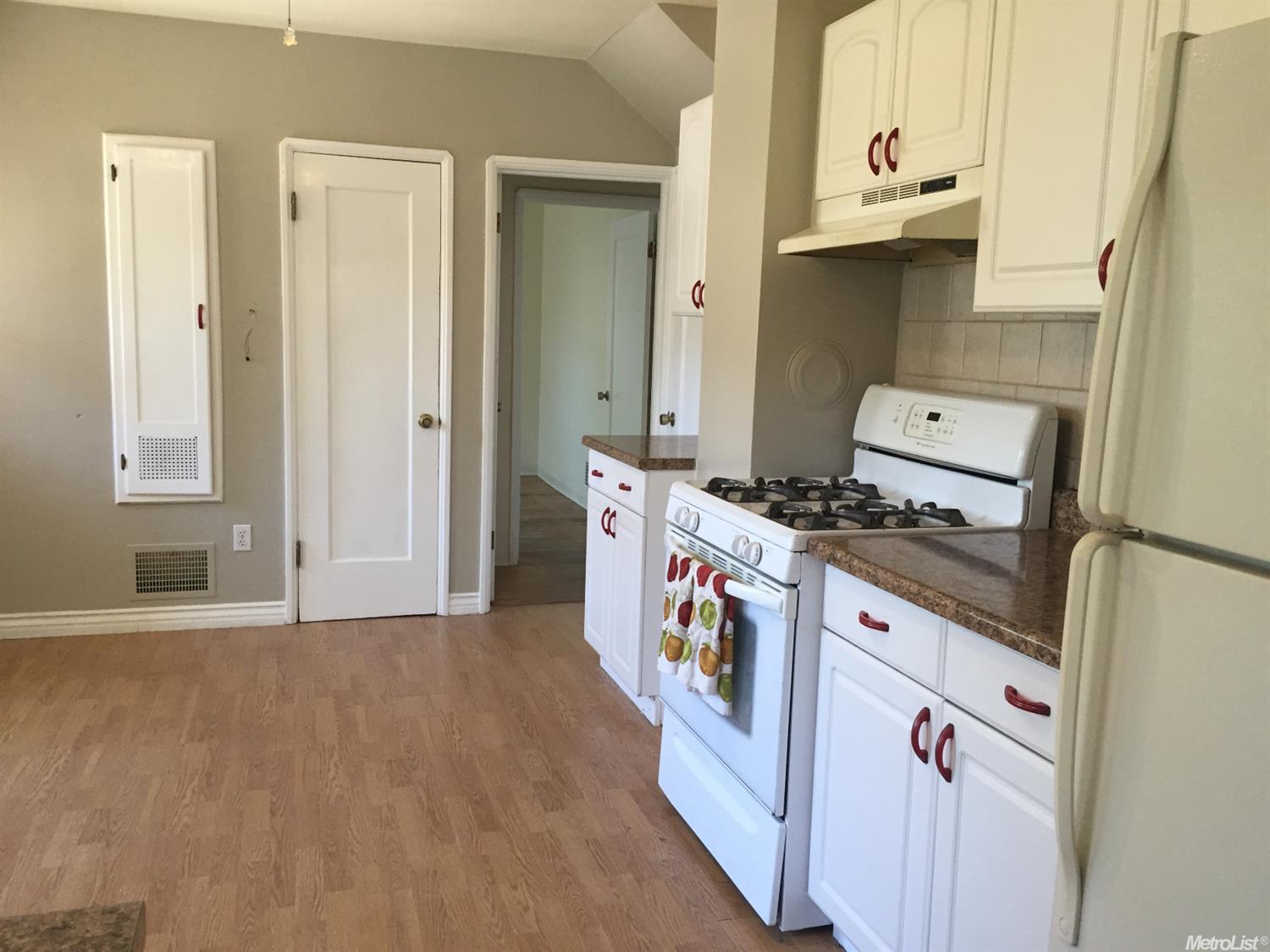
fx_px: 1064
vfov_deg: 48.2
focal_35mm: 29
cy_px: 476
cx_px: 635
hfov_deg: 61.7
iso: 50
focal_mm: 4.15
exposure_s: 1/30
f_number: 2.2
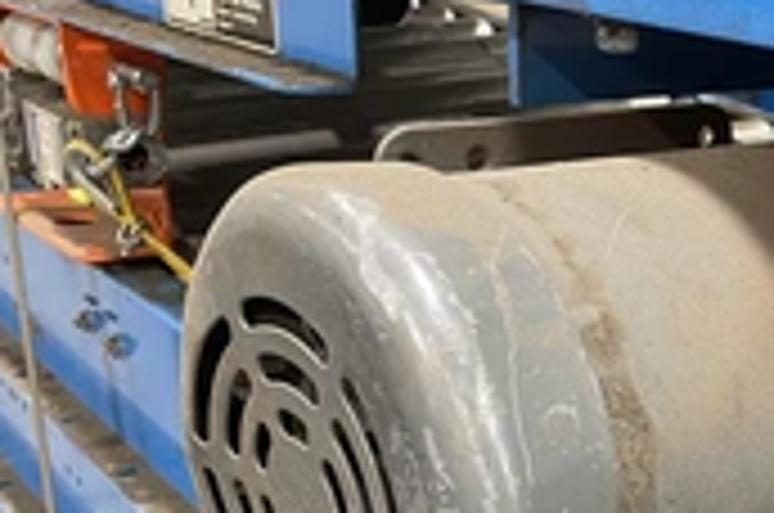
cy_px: 410
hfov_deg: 29.1
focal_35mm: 63
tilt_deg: -24.6
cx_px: 832
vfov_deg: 21.2
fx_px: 1352
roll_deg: -5.4
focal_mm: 4.2
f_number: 1.6
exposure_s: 1/60
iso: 200
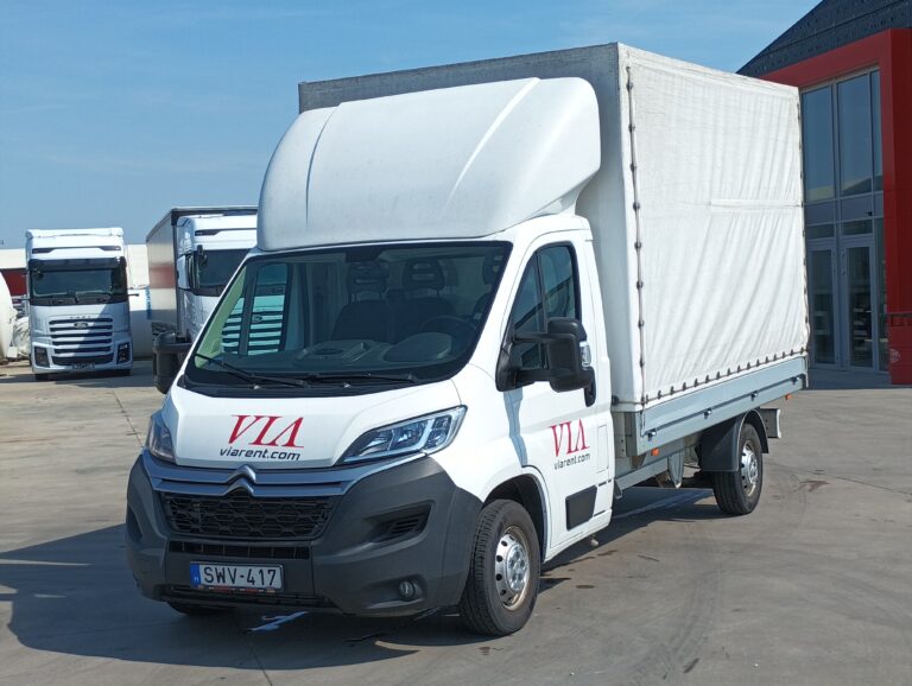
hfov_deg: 34.3
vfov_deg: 26.2
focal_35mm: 56
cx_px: 456
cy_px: 343
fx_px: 1477
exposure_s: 1/812
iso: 50
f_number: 1.8
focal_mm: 4.26
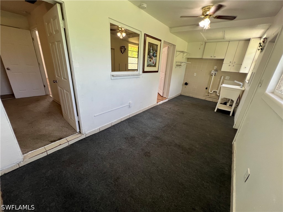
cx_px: 142
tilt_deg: -20.8
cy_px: 106
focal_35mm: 13
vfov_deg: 89.9
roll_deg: -3.9
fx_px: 106
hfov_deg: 106.2
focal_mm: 1.57
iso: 125
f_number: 1.8
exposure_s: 1/120
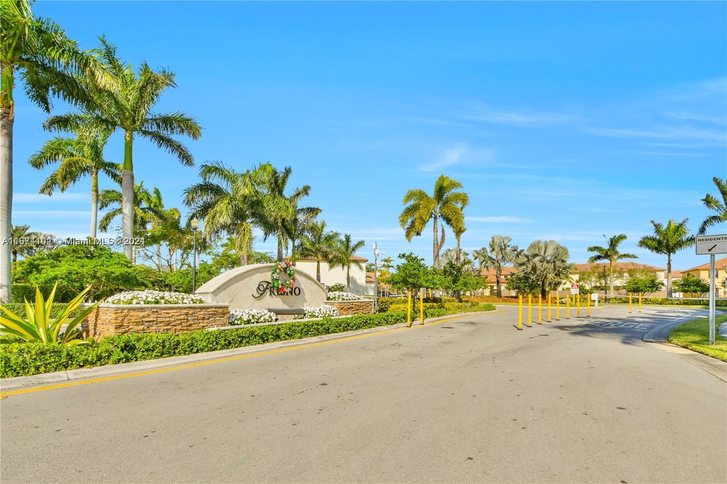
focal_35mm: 15
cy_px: 242
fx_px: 303
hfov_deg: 100.4
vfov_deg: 77.3
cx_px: 364
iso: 250
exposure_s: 1/1250
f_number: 5.6
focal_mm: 10
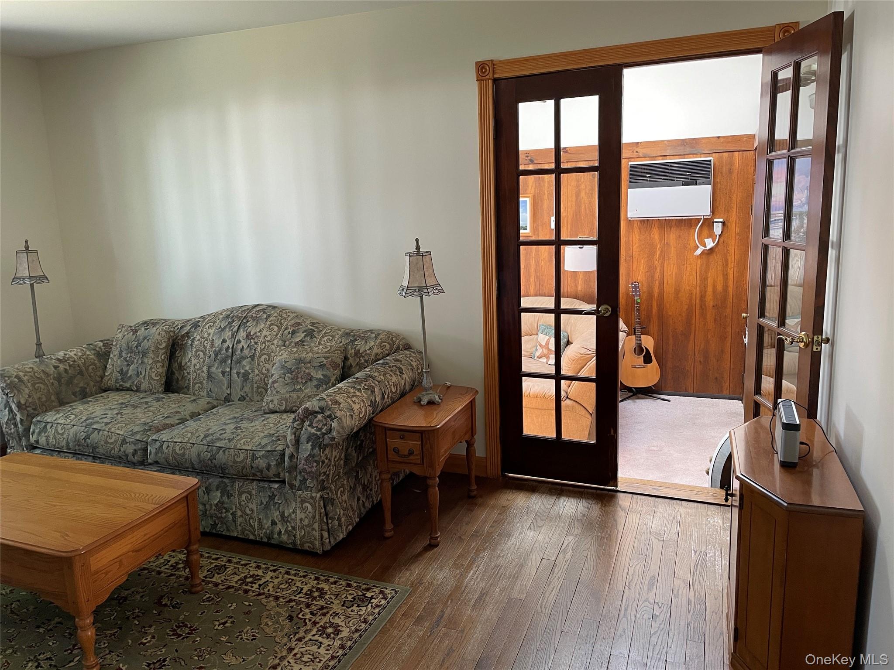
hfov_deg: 67.3
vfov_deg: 53.1
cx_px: 447
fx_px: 671
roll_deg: +2.9
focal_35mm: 26
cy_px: 335
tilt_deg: -11.1
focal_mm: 4.2
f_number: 1.6
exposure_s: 1/60
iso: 160
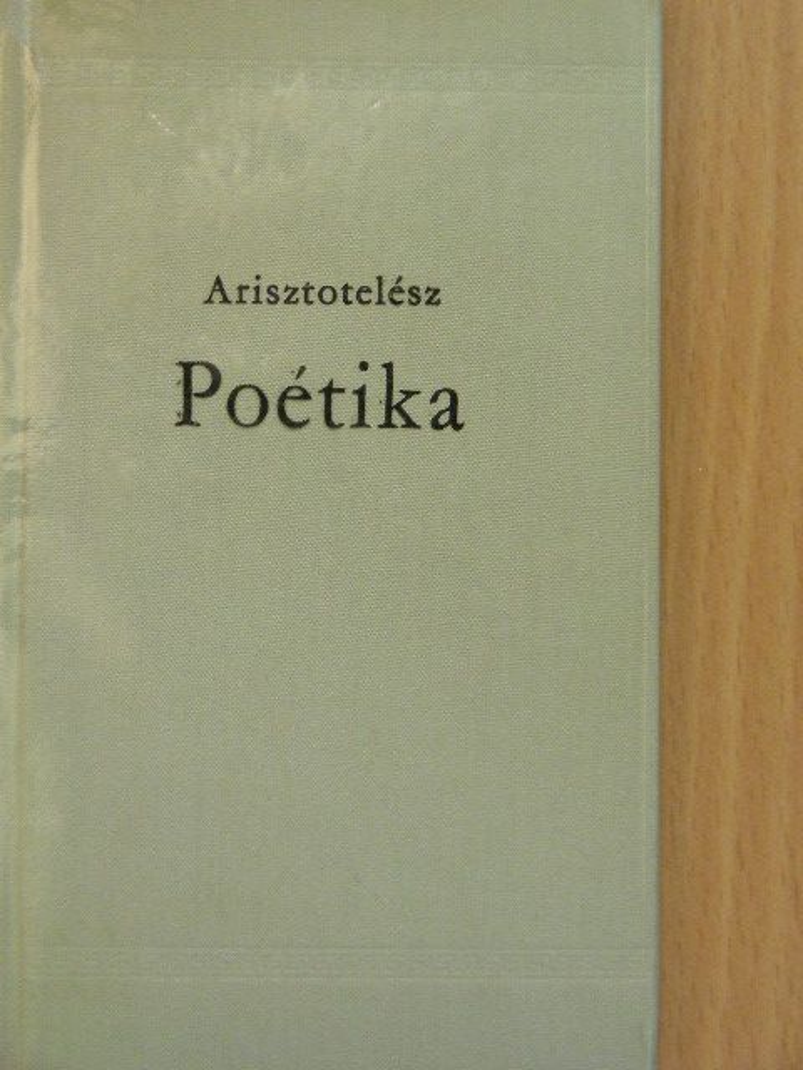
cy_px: 535
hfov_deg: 14.9
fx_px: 3062
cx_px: 402
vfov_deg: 19.8
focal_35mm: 99
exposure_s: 1/33.7
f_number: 3.5
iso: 200
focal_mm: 16.5
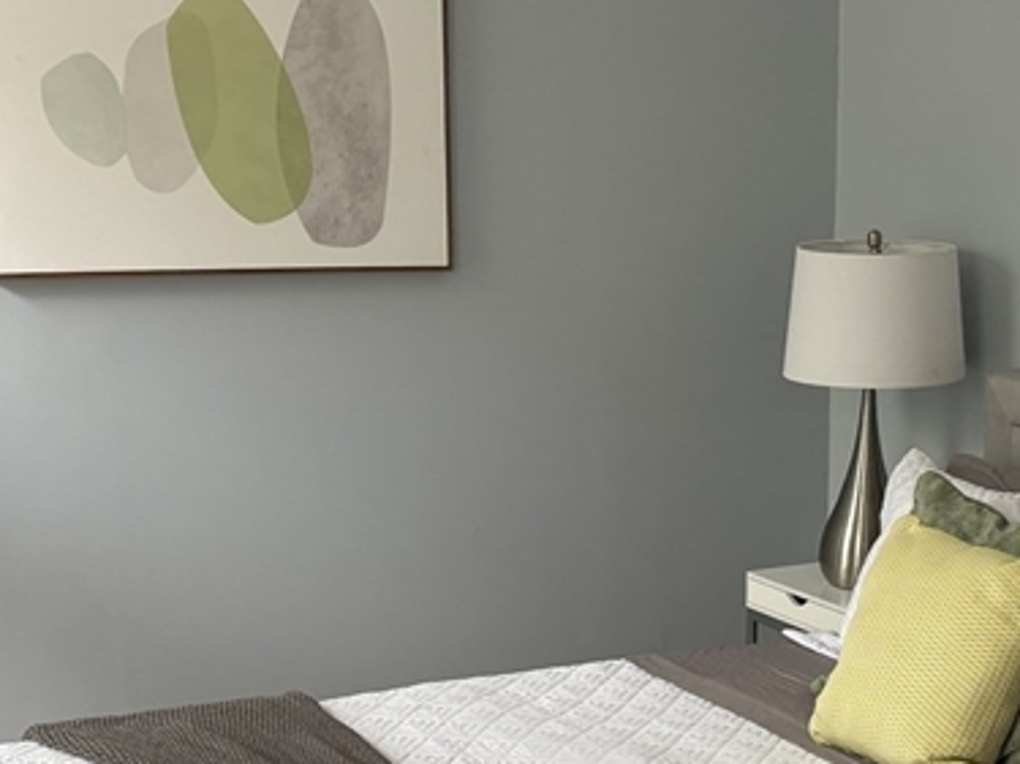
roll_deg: -0.9
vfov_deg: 20.5
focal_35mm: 71
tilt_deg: -10.4
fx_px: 2091
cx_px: 797
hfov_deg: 26.9
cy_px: 587
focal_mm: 5.96
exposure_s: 1/60
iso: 80
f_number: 1.6
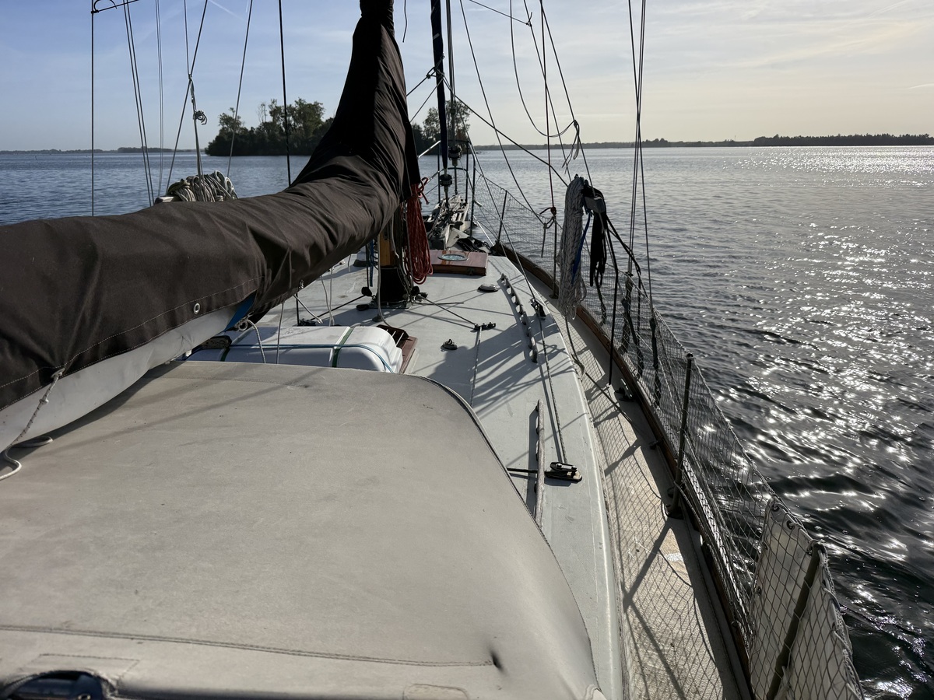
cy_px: 350
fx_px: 648
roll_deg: +0.4
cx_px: 467
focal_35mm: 24
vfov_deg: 56.8
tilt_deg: -16.8
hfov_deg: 71.6
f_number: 1.78
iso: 64
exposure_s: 1/14286
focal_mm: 6.76
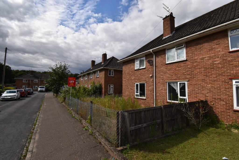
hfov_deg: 100.4
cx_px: 120
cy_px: 80
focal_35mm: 15
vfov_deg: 77.3
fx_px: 100
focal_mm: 10
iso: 100
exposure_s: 1/200
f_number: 11
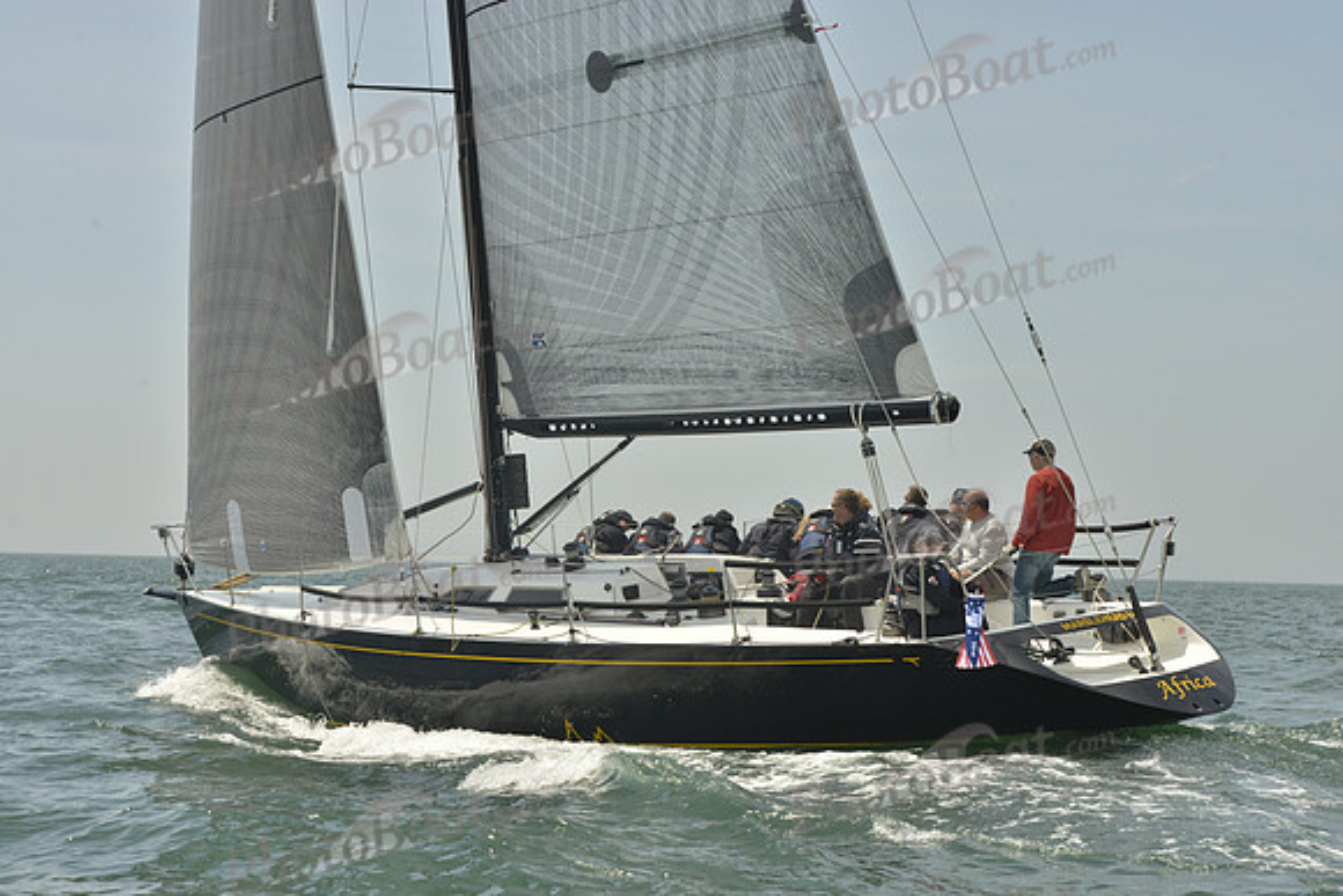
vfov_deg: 17.1
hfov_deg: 25.4
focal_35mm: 80
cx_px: 672
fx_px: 2985
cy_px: 448
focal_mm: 80
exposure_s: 1/1250
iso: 560
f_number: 13
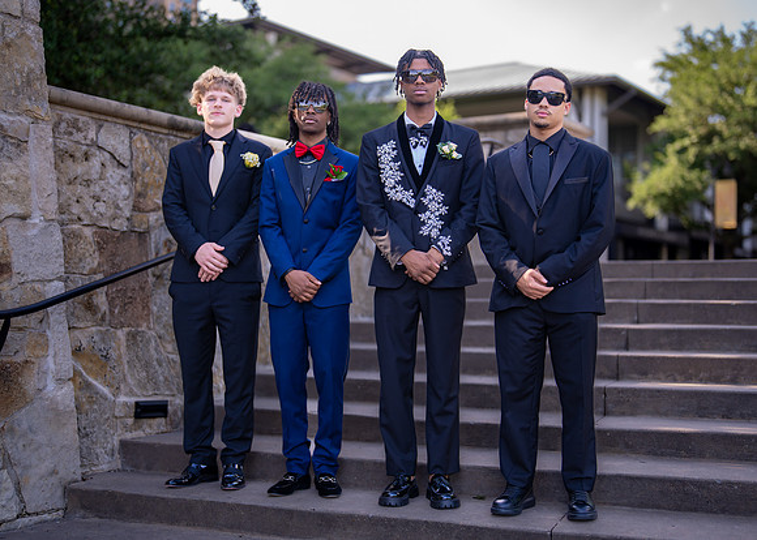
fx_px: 1133
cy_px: 270
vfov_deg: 26.8
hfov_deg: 36.9
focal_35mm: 53
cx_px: 394
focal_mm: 50
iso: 200
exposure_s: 1/1250
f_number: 1.2
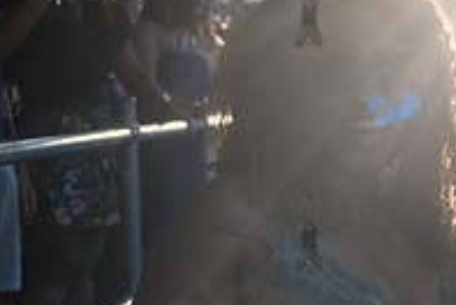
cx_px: 308
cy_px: 230
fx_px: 1307
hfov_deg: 19.7
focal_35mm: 103
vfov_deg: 13.3
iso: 1000
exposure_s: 1/3200
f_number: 4
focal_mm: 35
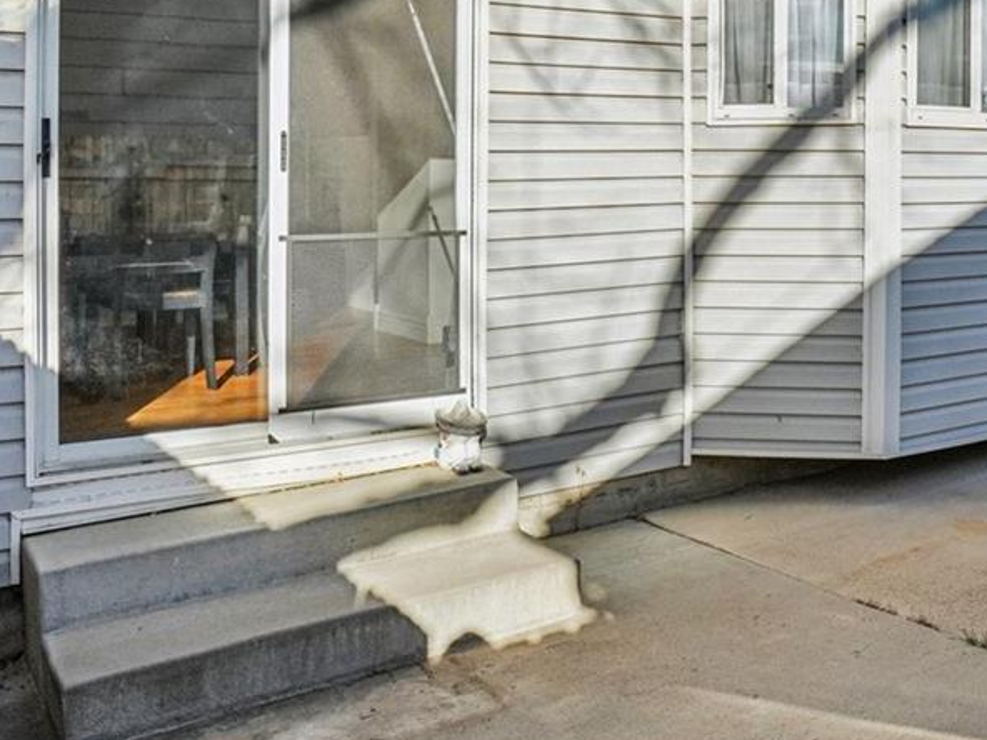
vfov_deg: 35.7
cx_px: 744
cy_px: 157
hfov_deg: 46.1
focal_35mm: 39
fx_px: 1112
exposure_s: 1/800
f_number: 8
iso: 400
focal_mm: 10
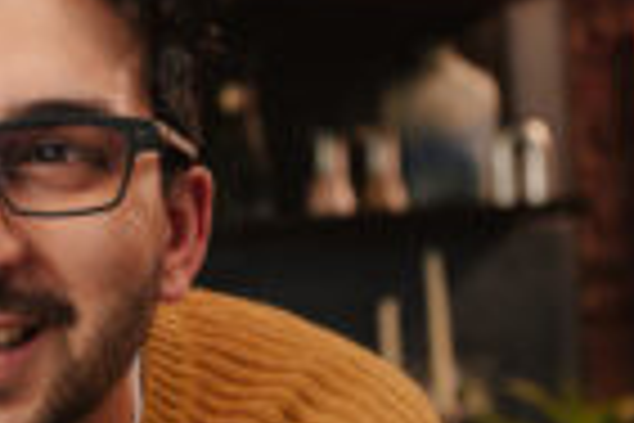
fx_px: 2201
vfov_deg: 10.9
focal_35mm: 125
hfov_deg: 15.5
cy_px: 430
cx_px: -211
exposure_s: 1/125
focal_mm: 43.3
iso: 800
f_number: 4
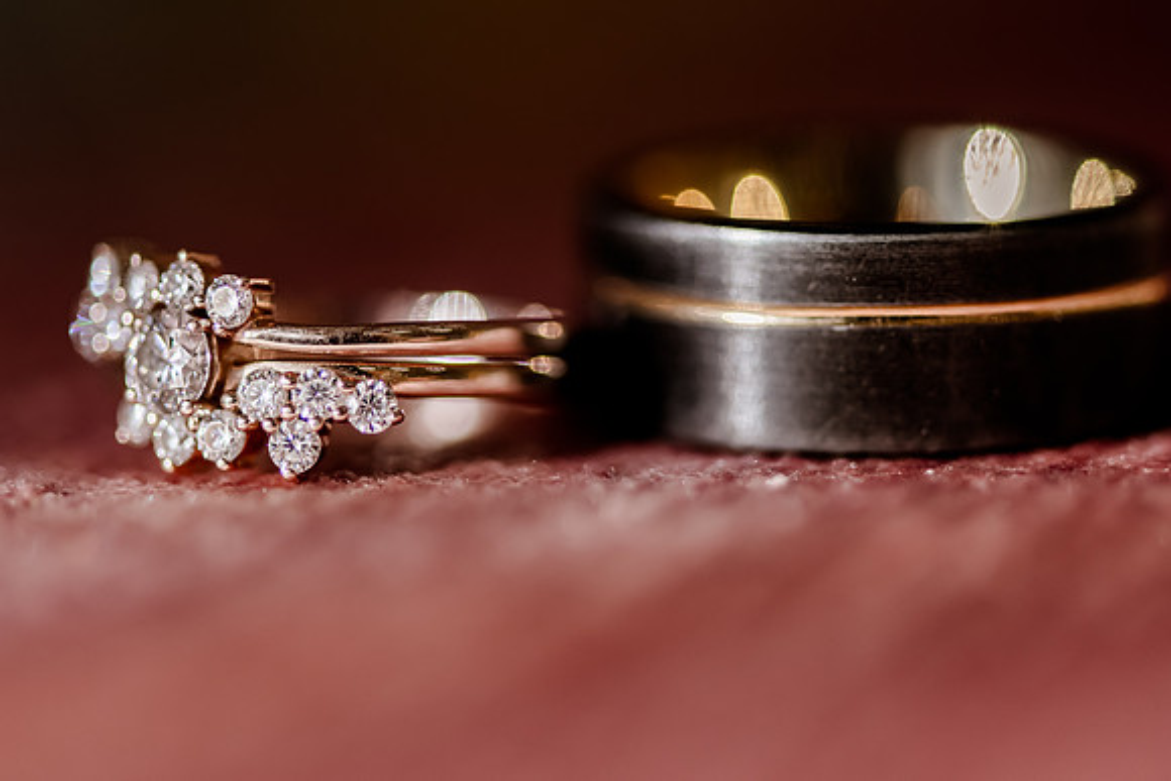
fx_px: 4145
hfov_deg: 16.1
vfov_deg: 10.8
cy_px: 415
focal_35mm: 127
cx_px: 496
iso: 500
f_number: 4
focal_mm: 105
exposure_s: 1/2000
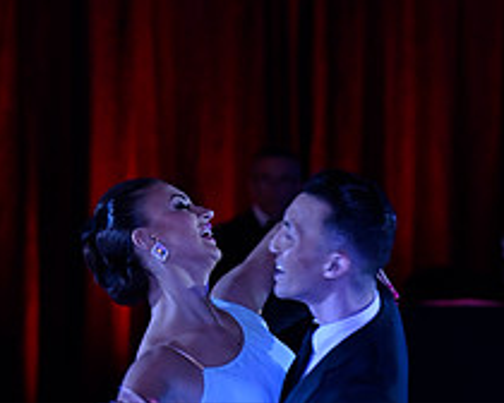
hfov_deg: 5.0
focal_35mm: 389
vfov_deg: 4.0
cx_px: 208
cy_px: 485
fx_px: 5803
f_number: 4
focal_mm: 150
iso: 1600
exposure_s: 1/200
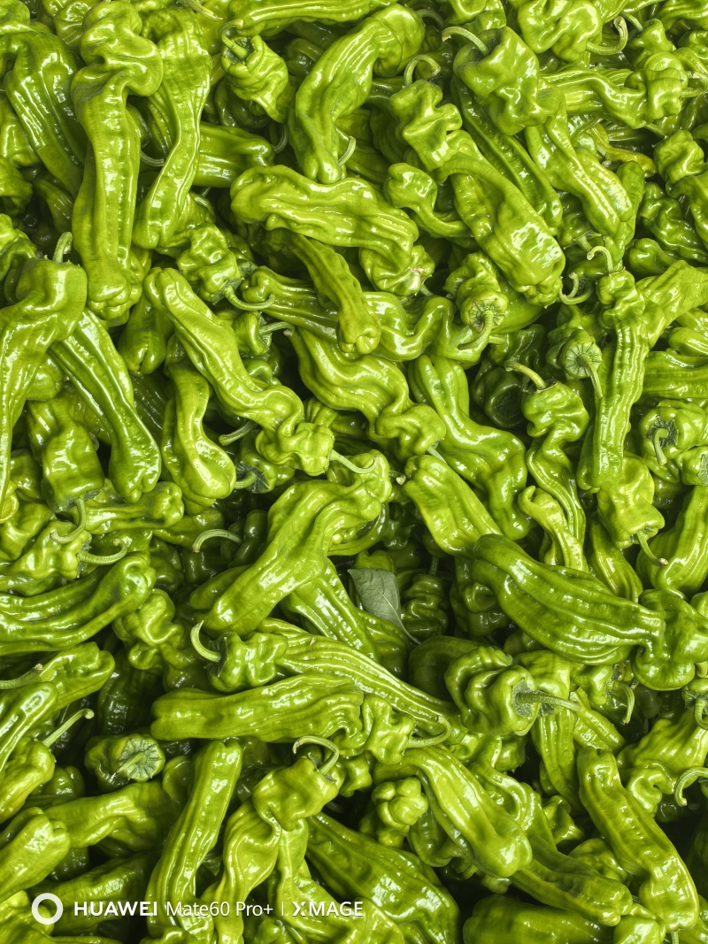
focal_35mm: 59
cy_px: 472
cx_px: 354
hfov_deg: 24.8
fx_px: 1609
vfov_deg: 32.7
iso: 50
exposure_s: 1/108
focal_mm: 6.35
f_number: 2
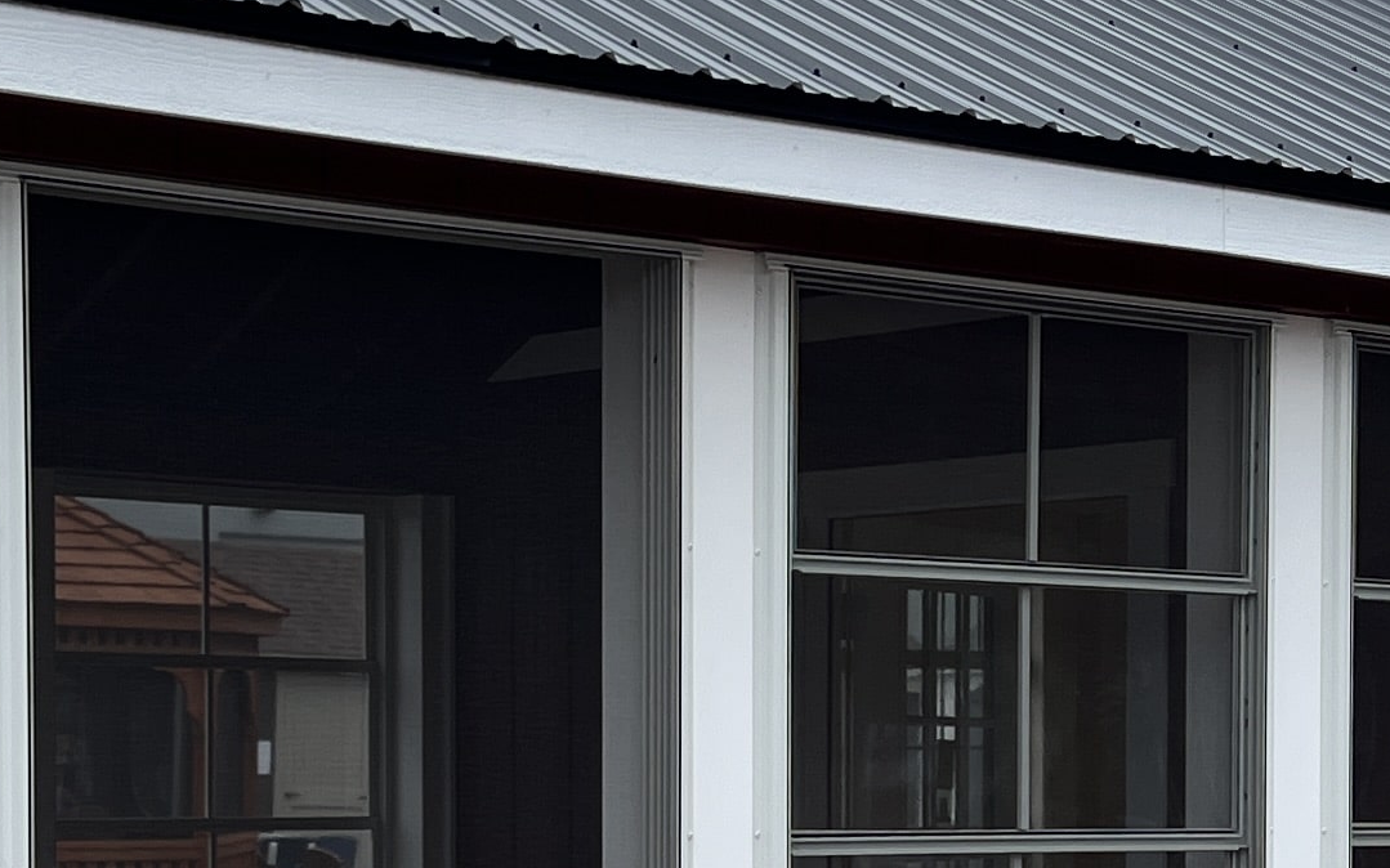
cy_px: 806
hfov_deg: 20.2
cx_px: 620
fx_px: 3901
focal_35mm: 103
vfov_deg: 12.6
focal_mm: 5.7
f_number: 1.5
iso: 50
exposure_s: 1/2571
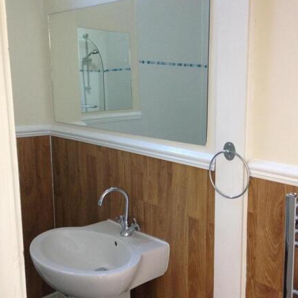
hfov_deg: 41.5
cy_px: 148
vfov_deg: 41.9
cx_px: 190
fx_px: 390
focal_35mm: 40
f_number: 2.4
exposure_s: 1/20
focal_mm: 4.12
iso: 250
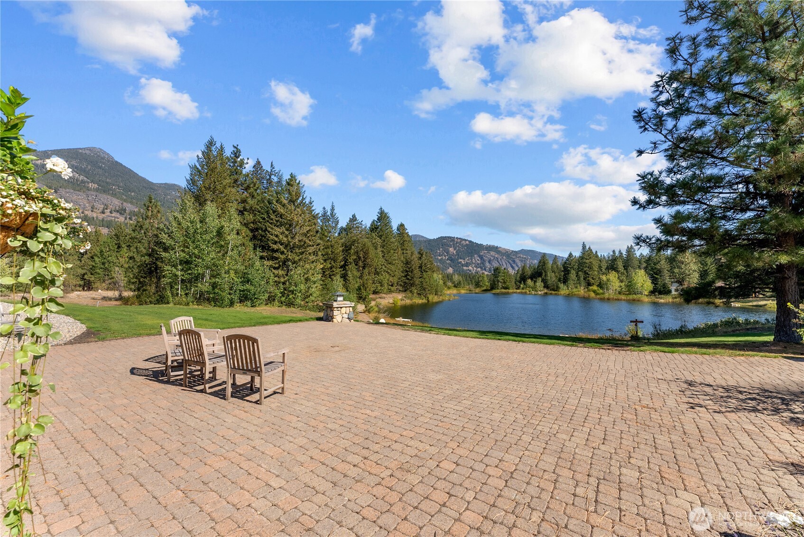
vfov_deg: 81.3
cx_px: 402
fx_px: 313
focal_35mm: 14
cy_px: 268
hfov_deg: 104.2
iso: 100
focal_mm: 14
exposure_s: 1/200
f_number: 7.1
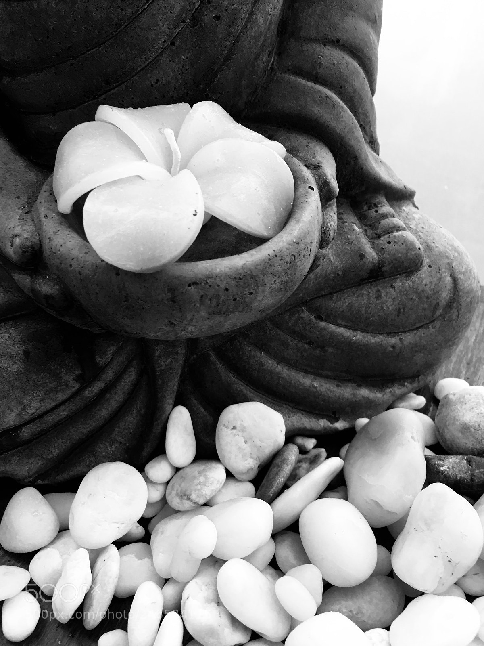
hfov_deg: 48.2
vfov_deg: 61.7
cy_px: 323
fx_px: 541
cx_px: 242
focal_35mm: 29
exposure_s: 1/33
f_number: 2.2
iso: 40
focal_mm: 4.15
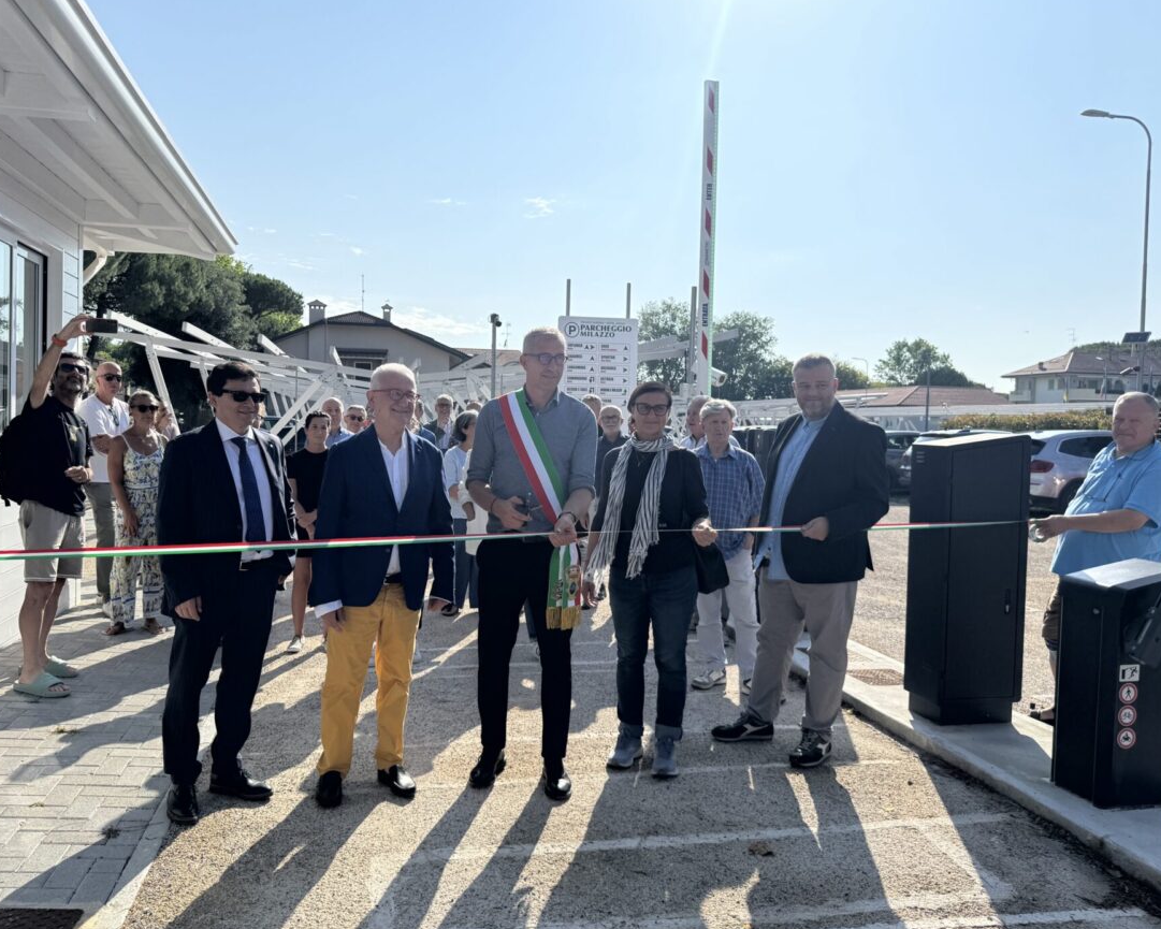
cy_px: 453
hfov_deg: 65.9
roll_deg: -0.9
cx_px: 527
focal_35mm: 26
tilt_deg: -1.1
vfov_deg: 54.9
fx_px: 893
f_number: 1.78
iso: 80
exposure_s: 1/7937
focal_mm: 6.76
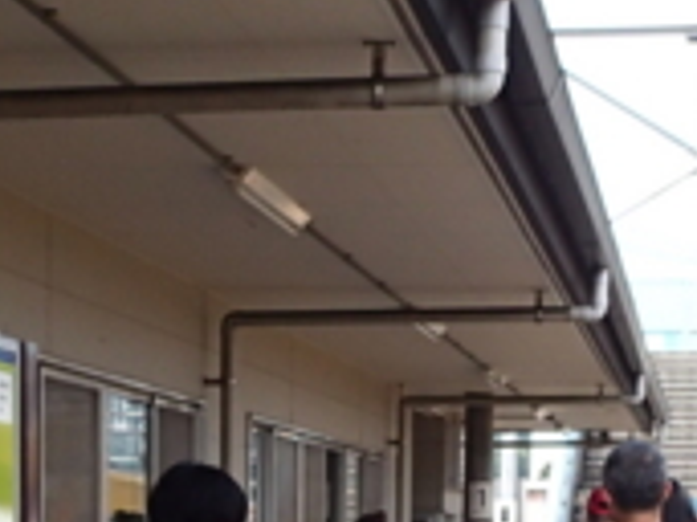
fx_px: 2354
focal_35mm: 117
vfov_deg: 12.0
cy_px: 812
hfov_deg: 16.8
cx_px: 257
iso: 100
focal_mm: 4.5
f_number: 2.8
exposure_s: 1/640
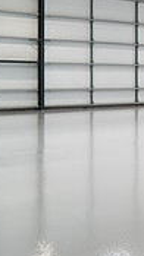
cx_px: 357
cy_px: 10
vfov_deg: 33.0
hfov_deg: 13.7
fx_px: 402
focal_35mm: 59
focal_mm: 17
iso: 800
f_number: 4
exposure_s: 1/80
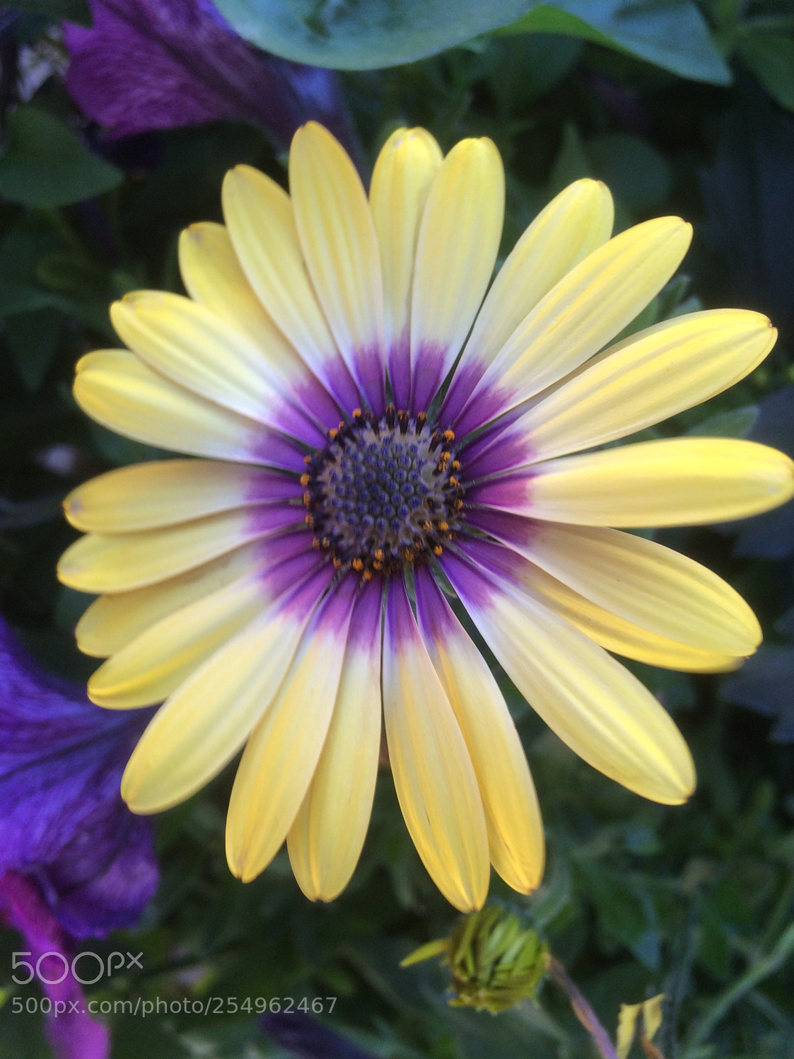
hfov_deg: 45.4
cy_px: 495
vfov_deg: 58.3
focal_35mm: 31
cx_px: 392
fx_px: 948
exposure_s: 1/120
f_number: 2.2
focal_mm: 4.15
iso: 64
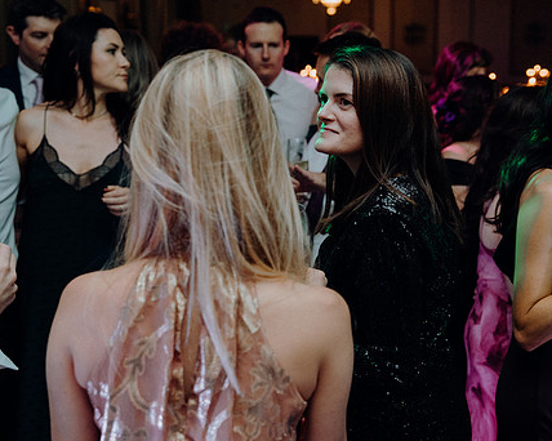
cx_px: 337
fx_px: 914
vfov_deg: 27.1
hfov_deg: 33.5
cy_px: 206
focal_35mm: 56
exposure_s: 1/160
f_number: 3.5
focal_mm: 44
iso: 2500
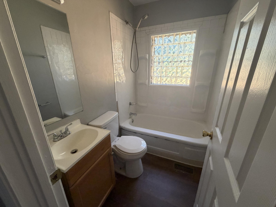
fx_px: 112
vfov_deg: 85.7
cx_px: 138
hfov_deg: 102.1
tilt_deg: -18.6
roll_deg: +1.1
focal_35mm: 14
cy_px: 104
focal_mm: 2.22
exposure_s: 1/72
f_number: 2.2
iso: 320
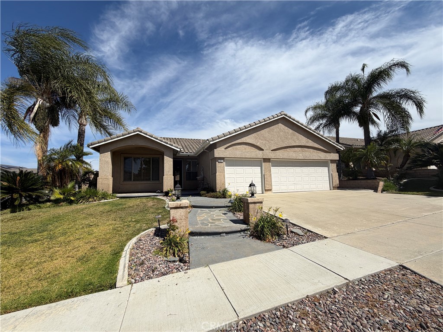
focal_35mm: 14
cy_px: 166
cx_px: 222
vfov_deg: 85.7
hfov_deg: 102.1
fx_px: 179
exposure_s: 1/1399
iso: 20
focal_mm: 2.22
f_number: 2.2
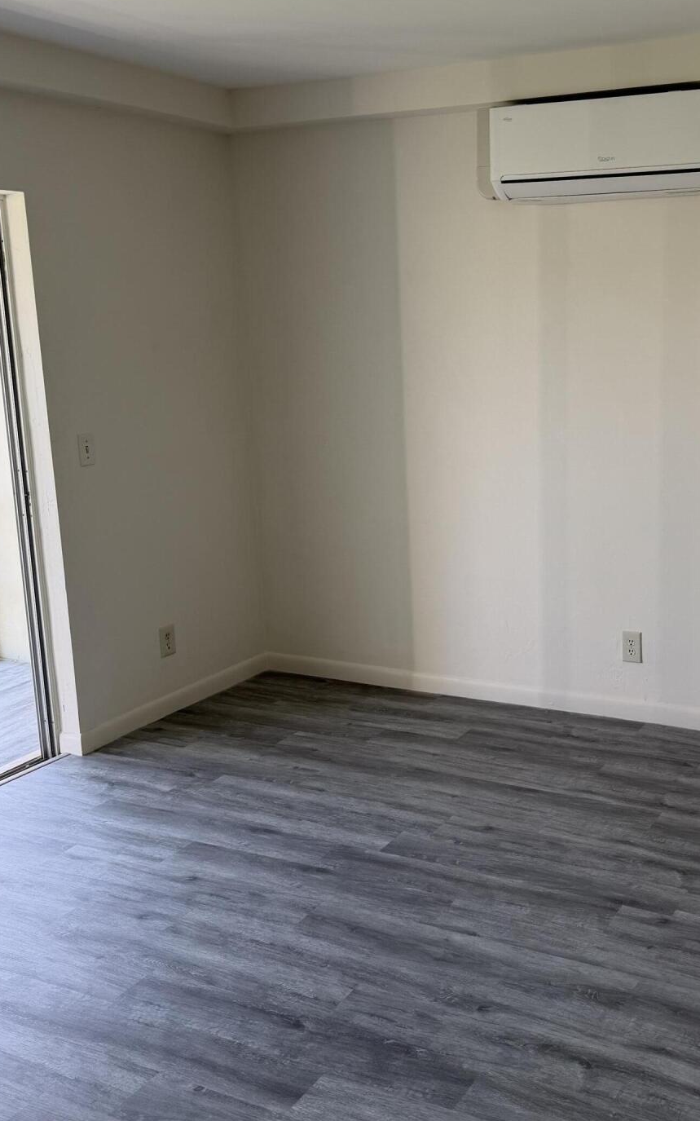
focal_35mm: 37
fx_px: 1130
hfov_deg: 33.8
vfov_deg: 52.8
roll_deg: +0.7
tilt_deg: -13.3
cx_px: 510
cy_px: 555
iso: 64
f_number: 1.78
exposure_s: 1/120
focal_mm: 6.76
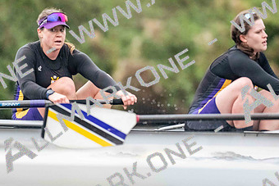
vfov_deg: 1.3
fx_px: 7939
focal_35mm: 1024
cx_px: 171
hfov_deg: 2.0
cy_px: 46
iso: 5600
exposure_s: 1/2500
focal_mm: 600
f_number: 4
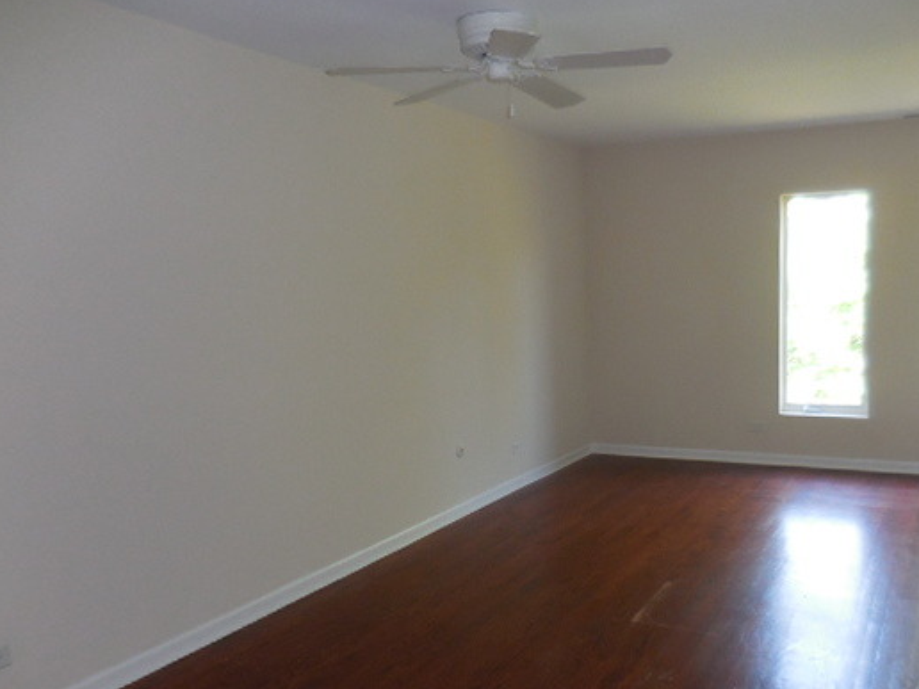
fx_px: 823
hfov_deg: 57.9
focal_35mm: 31
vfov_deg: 45.4
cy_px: 376
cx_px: 554
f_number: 3.3
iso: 280
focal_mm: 4.5
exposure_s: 1/25
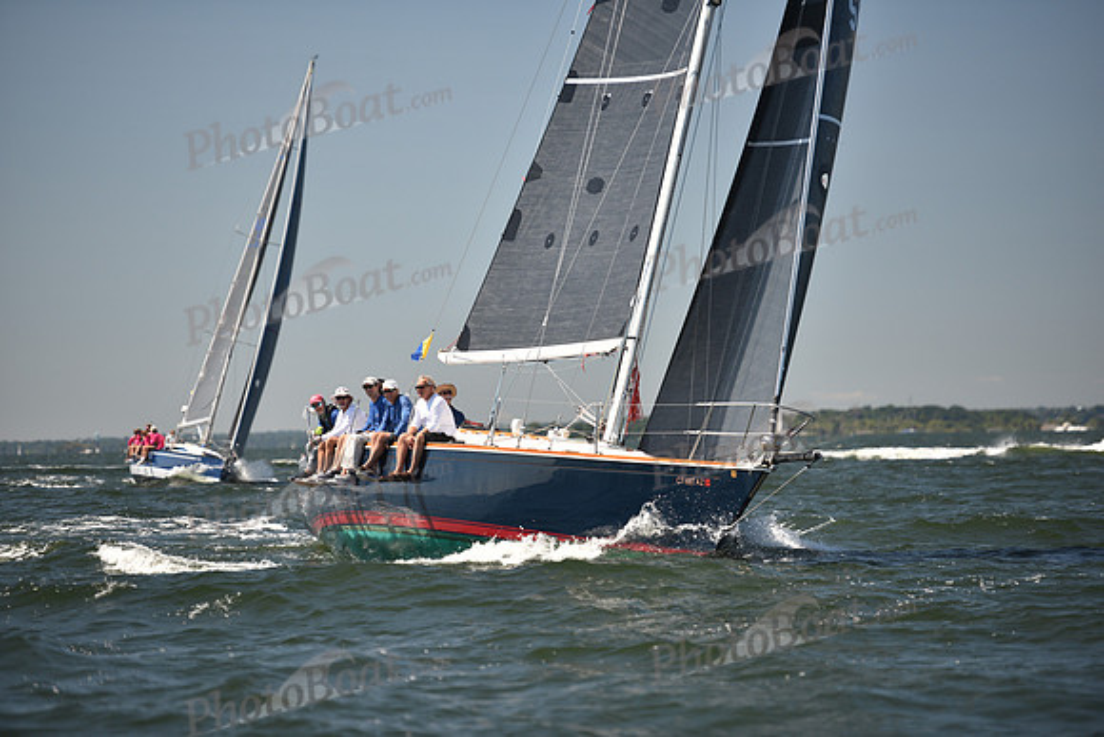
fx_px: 5214
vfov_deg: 8.1
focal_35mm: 170
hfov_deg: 12.1
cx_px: 552
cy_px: 368
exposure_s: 1/1250
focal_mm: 170
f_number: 2.8
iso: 250
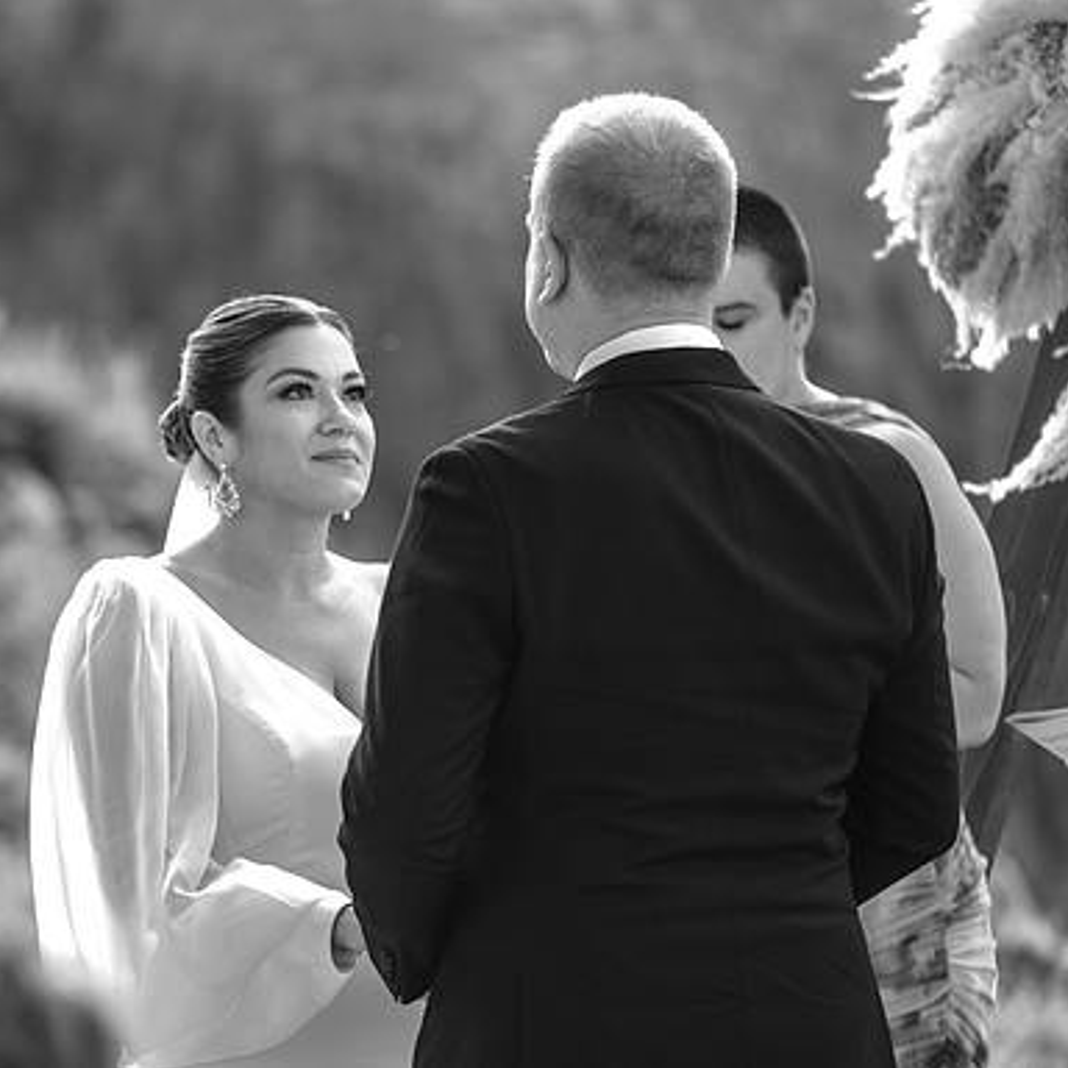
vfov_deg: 7.0
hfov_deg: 7.0
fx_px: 8692
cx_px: 317
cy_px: 533
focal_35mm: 249
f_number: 2.8
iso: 400
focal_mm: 129.2
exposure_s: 1/180
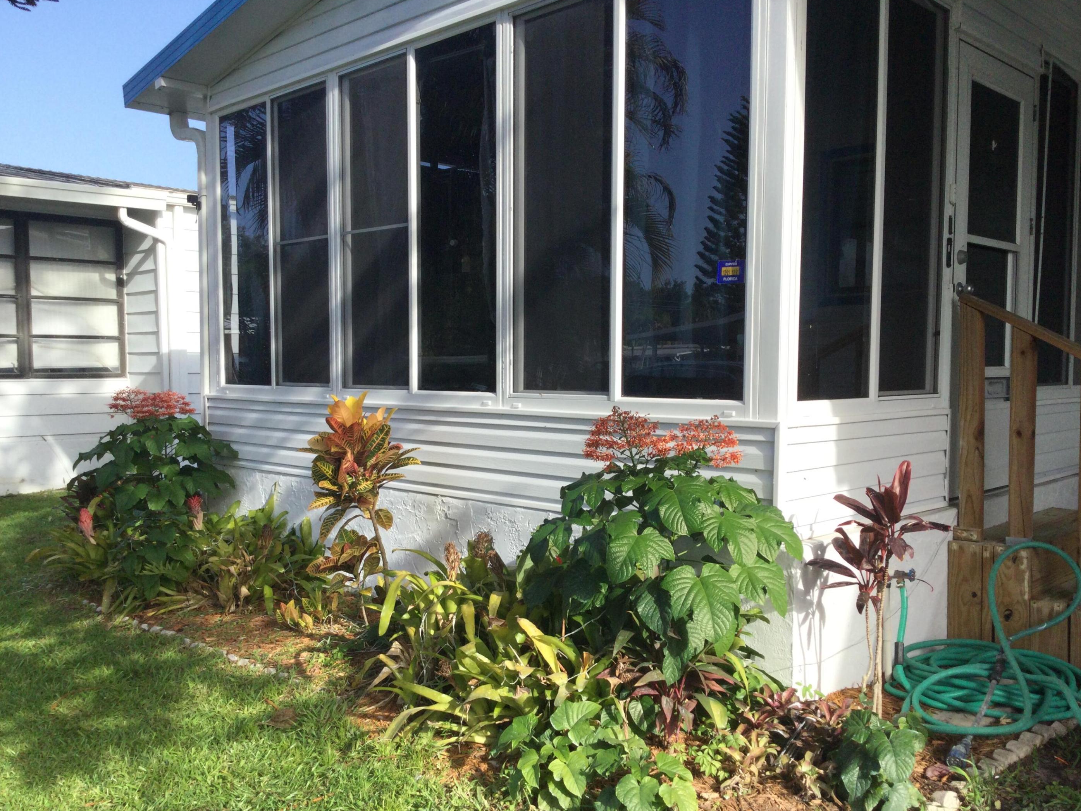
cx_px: 551
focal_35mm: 32
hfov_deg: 56.8
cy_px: 413
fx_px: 999
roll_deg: -2.2
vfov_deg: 44.2
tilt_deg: -2.2
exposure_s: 1/662
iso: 25
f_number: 2.4
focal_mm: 3.3
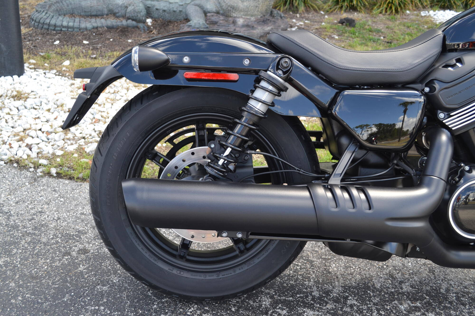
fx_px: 515
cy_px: 158
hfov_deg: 49.6
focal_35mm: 39
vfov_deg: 34.2
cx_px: 238
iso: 200
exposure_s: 1/125
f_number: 5.6
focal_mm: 26
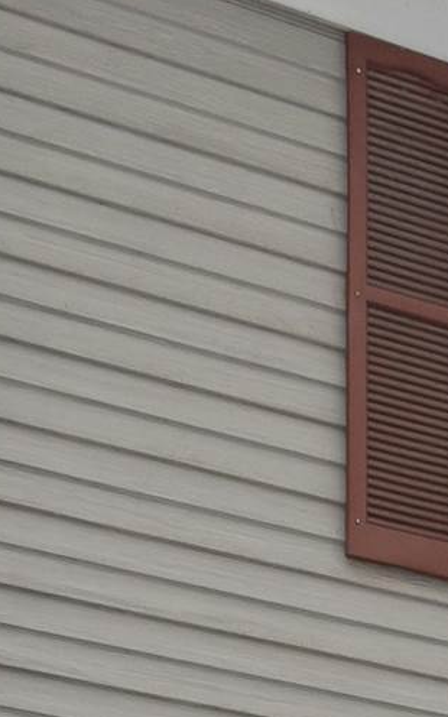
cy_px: 1005
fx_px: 2344
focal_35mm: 120
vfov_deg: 16.2
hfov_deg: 10.0
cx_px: 955
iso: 250
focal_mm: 19
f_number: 9
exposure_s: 1/125
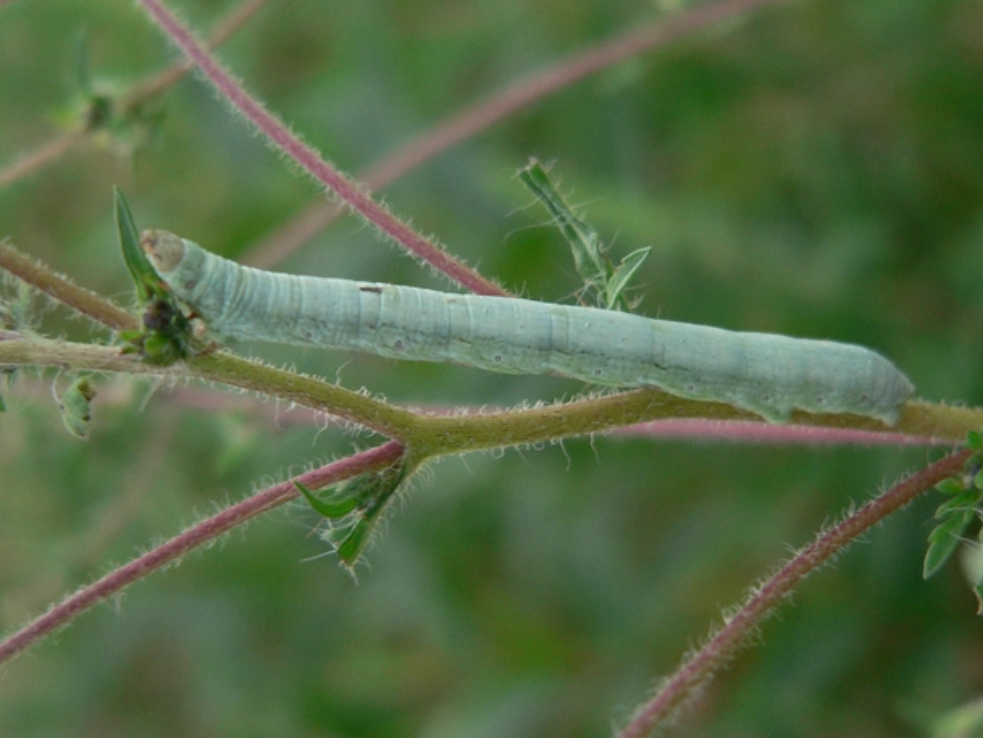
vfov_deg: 17.8
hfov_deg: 23.6
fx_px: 2357
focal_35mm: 83
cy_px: 357
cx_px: 497
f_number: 2.8
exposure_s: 1/20
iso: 200
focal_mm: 13.2
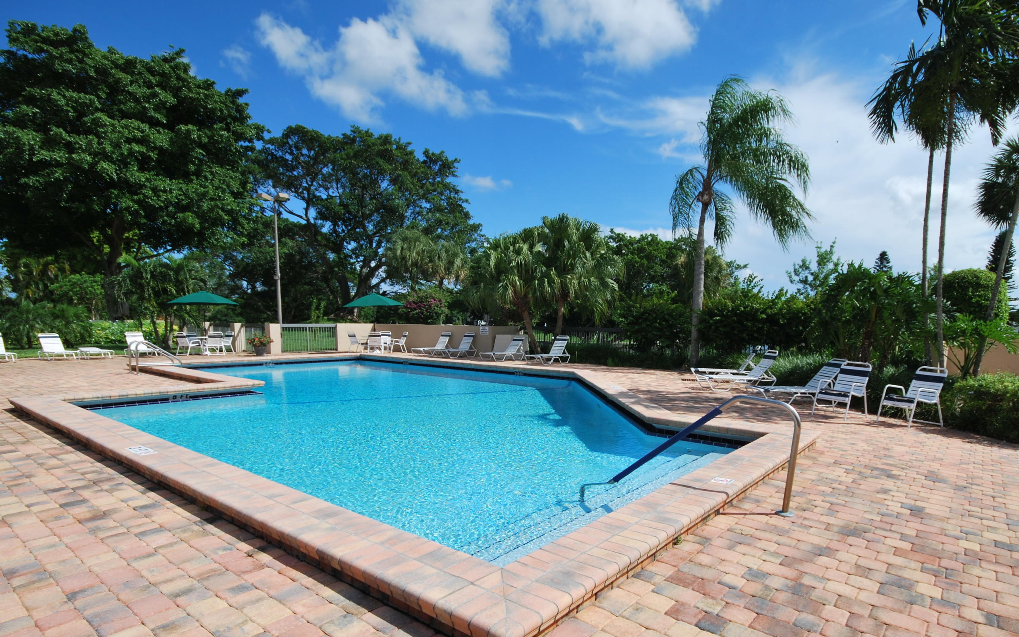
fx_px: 528
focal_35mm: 19
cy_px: 379
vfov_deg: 61.7
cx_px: 555
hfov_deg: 87.8
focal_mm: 10
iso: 100
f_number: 8
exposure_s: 1/250
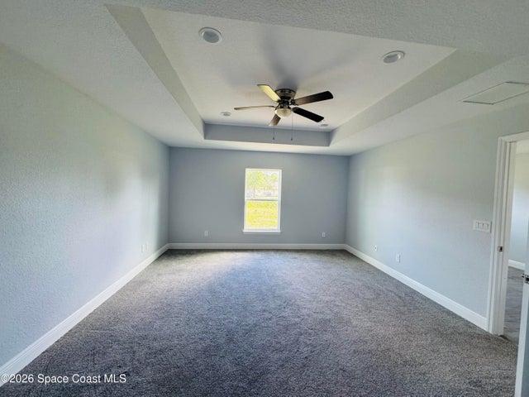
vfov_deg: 85.7
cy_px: 198
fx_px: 214
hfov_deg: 102.1
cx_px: 264
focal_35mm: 14
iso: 250
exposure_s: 1/120
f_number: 2.2
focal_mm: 2.22
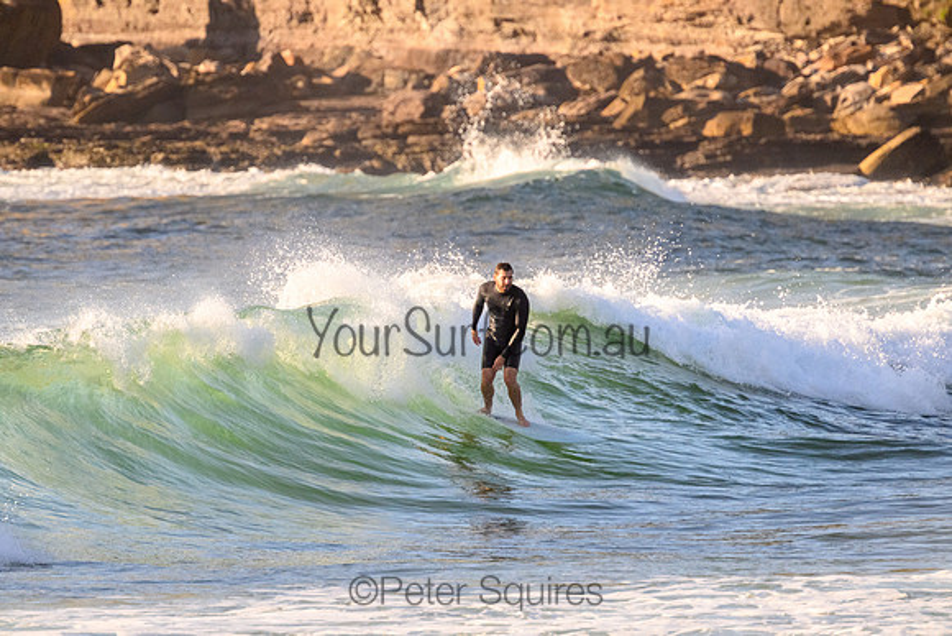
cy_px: 318
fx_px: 21160
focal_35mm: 800
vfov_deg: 1.7
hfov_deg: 2.6
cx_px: 476
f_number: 11
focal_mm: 800
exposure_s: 1/2000
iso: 2500
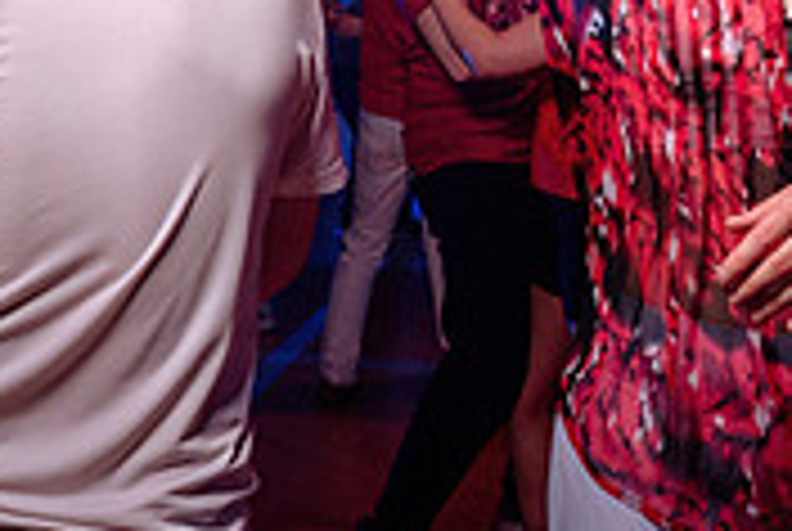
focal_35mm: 87
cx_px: 385
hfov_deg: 23.3
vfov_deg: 15.6
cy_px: 35
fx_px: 1917
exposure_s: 1/60
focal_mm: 24
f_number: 2.8
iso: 800
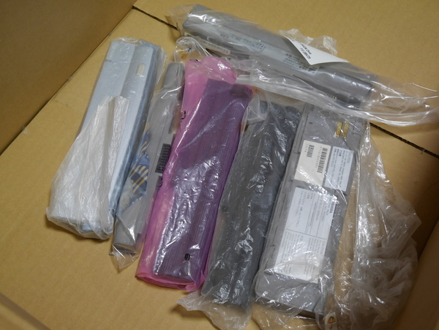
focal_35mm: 50
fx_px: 635
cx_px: 220
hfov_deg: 38.2
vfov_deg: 29.1
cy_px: 165
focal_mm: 25
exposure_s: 1/25
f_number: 5.1
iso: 800
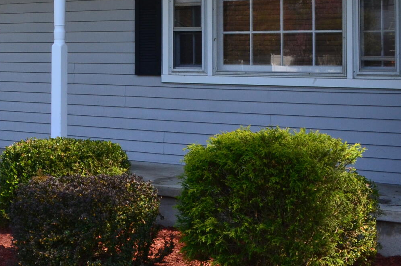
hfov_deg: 24.1
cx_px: 6
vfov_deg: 16.5
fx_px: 900
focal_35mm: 81
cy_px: 5
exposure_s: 1/250
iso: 400
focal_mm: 18
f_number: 10
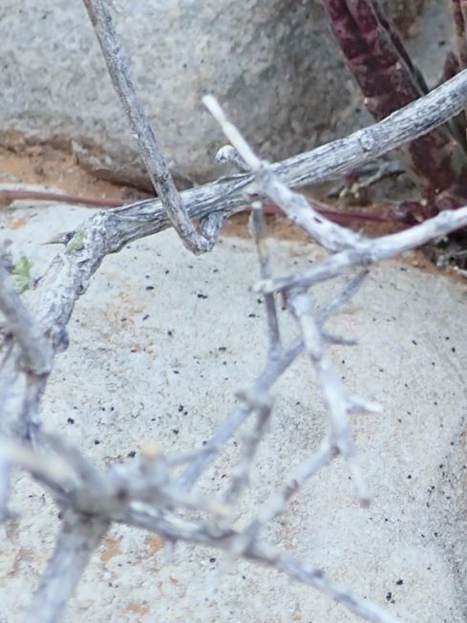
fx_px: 1655
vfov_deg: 21.2
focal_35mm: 92
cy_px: 173
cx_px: 693
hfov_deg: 14.9
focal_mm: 5.5
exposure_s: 1/80
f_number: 2.3
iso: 100
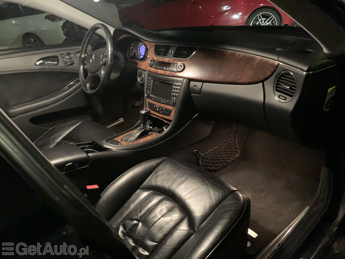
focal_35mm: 26
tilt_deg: -26.8
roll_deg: +7.1
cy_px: 130
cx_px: 172
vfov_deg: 53.1
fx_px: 259
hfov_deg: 67.3
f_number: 1.8
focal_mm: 4.25
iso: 1600
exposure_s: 1/4
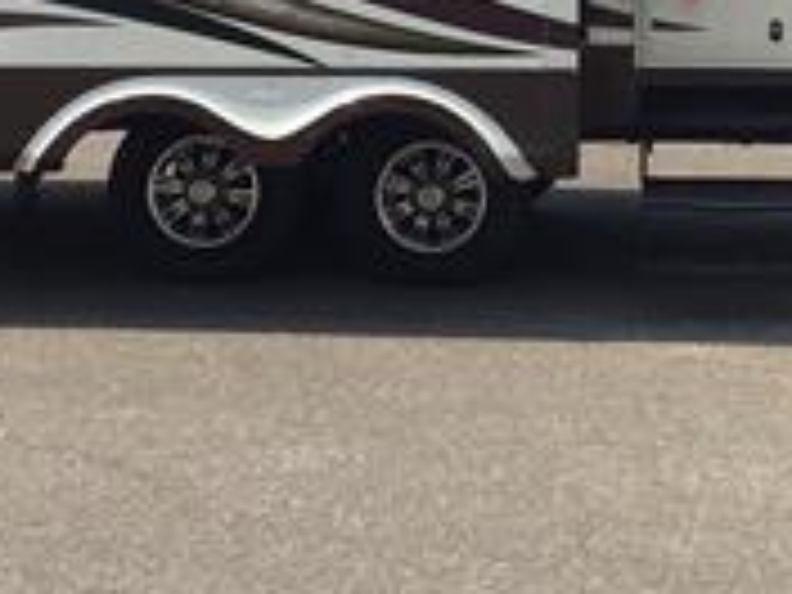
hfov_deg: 17.2
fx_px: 2585
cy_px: -126
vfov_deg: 12.8
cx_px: 693
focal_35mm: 113
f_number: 2.4
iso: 25
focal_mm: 3.3
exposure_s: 1/1733
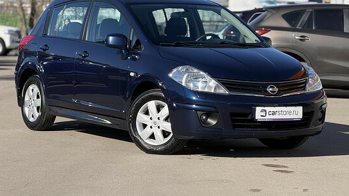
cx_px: 174
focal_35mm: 132
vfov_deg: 9.2
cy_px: 77
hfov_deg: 16.3
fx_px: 1222
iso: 50
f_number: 2.8
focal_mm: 15.66
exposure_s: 1/1342
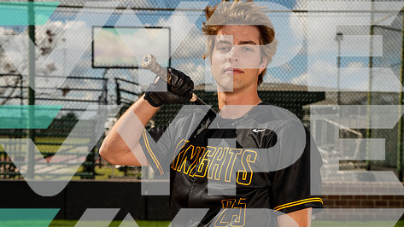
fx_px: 771
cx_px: 191
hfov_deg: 29.3
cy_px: 151
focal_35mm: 72
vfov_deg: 16.7
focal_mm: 56
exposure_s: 1/250
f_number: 5.6
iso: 100
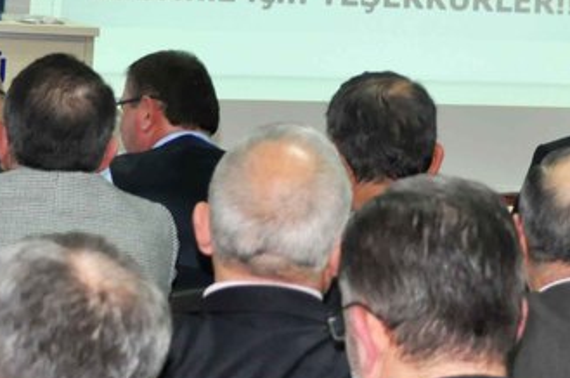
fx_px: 2510
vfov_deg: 8.6
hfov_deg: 12.9
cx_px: 348
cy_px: 13
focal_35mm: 159
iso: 800
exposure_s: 1/60
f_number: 4.5
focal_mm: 29
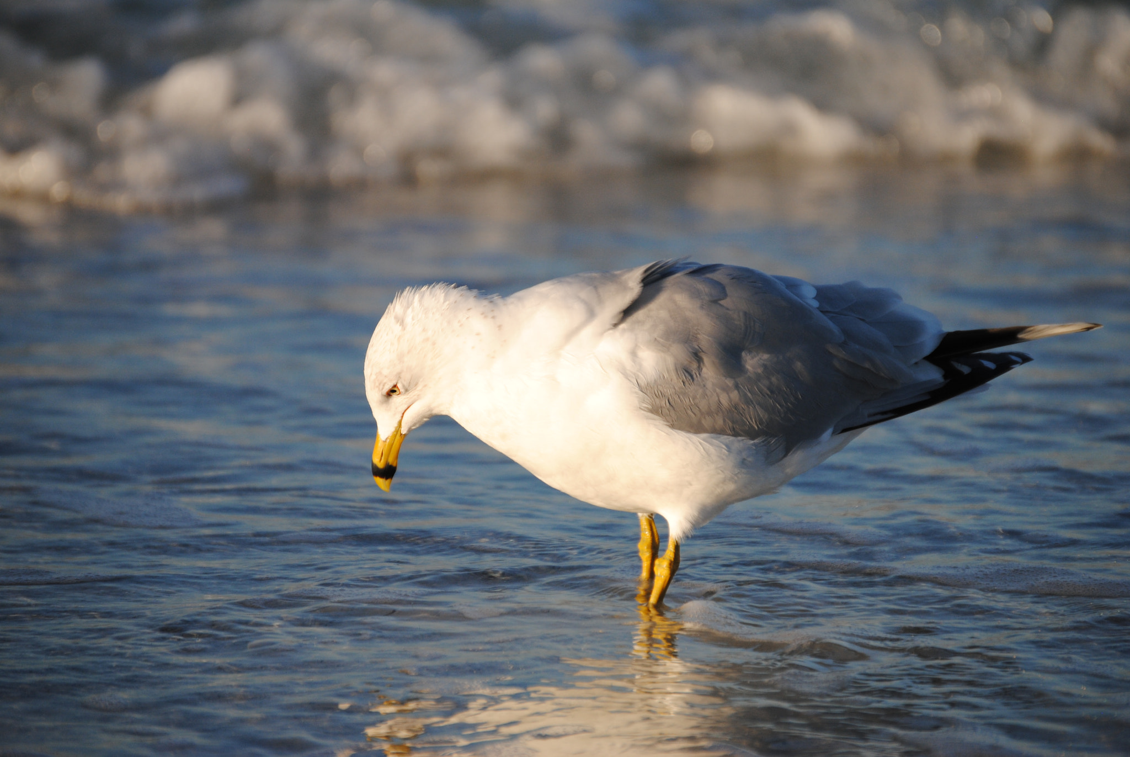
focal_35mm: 218
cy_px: 378
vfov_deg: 6.3
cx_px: 565
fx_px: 6835
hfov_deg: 9.5
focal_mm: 145
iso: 200
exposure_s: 1/500
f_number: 5
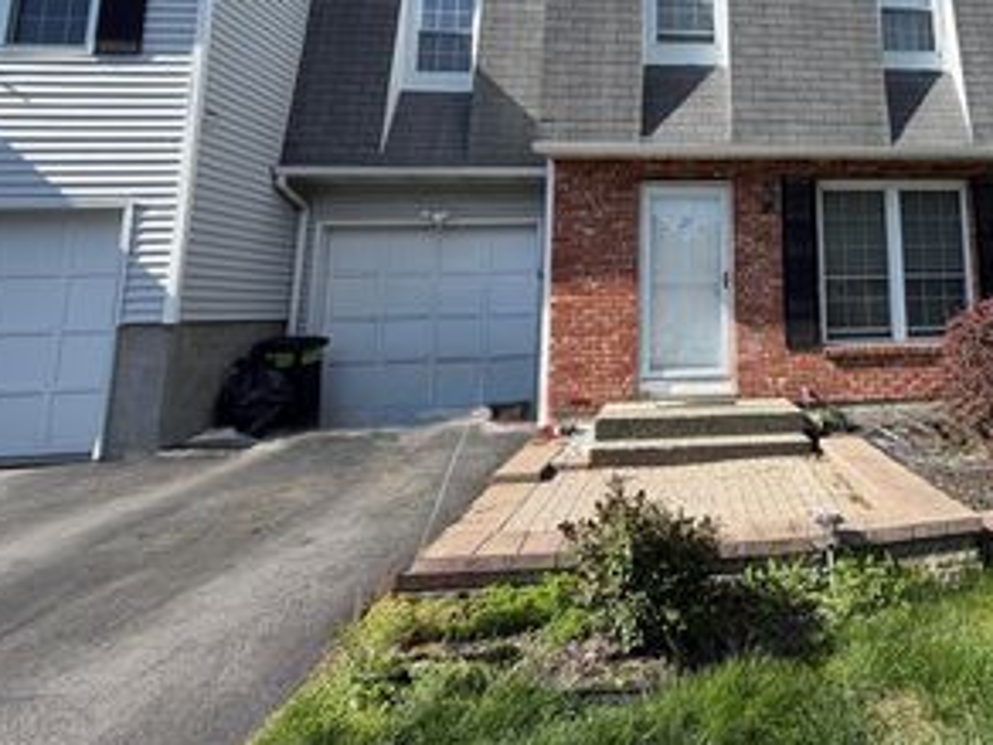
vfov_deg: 54.5
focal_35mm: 24
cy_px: 199
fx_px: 688
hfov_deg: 65.9
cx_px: 775
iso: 32
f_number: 2.2
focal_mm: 2.22
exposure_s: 1/770
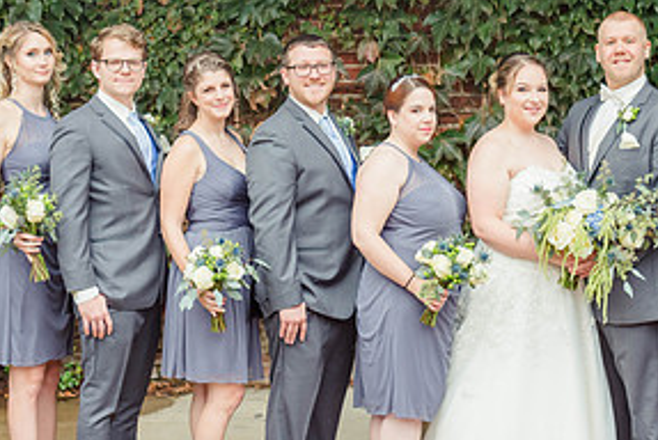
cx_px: 461
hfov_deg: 19.2
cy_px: 113
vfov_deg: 12.9
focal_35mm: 106
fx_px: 1939
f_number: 2.5
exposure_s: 1/320
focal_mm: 35
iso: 320
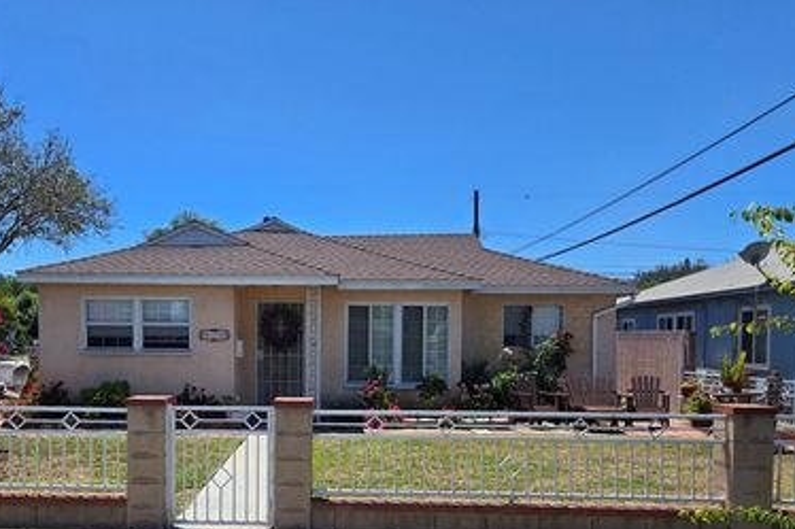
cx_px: 302
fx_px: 706
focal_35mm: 32
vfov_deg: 40.5
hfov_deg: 58.1
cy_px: 362
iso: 25
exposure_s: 1/2038
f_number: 1.8
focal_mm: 5.4
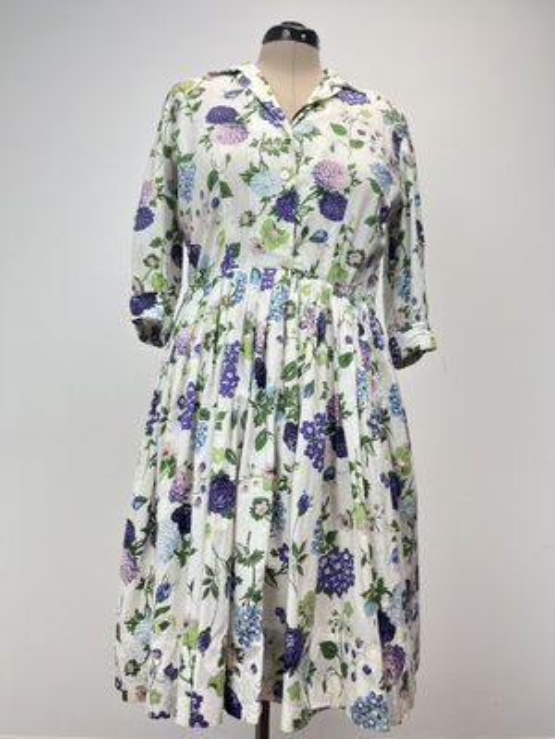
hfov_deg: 53.1
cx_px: 278
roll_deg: +0.6
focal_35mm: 26
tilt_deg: +4.3
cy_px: 370
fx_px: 555
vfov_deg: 67.3
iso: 50
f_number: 1.6
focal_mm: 5.1
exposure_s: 1/120
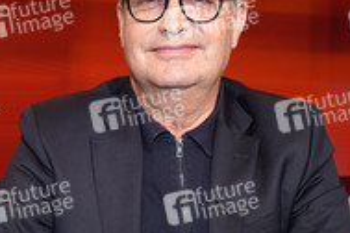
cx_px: 162
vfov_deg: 18.4
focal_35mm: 74
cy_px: 157
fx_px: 719
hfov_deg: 27.3
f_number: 5
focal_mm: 31
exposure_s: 1/125
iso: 1600
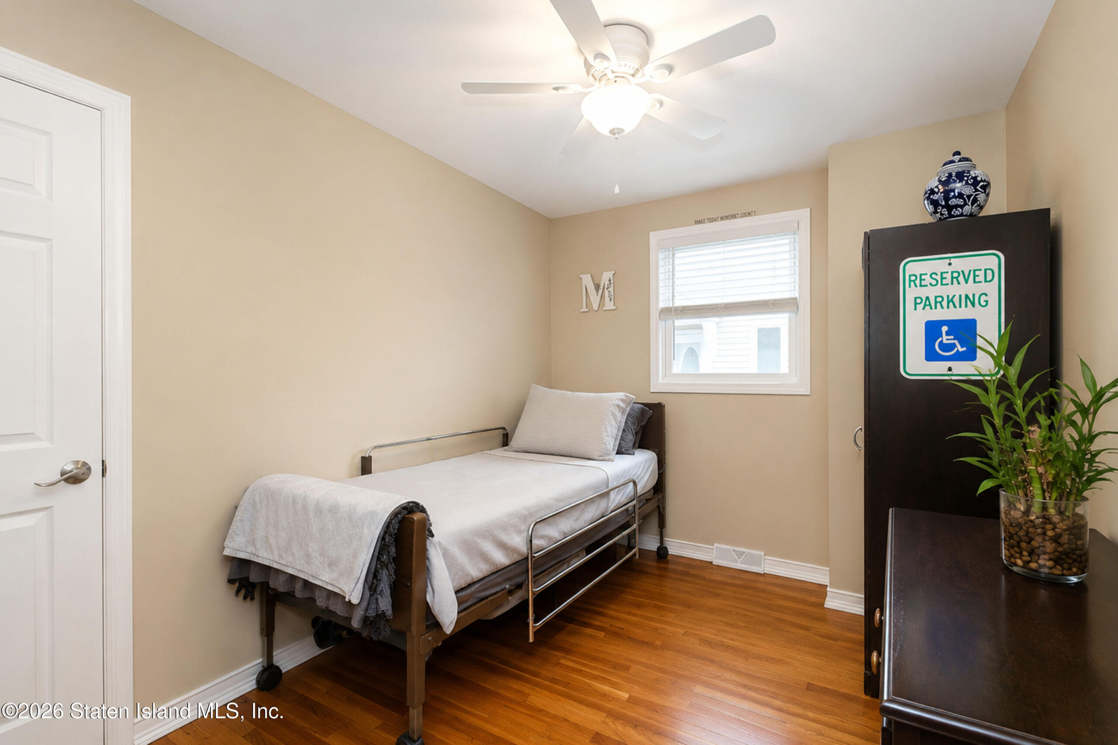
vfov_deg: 77.3
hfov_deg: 100.4
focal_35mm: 15
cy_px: 372
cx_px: 559
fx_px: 466
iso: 2000
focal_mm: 10
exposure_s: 1/60
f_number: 8
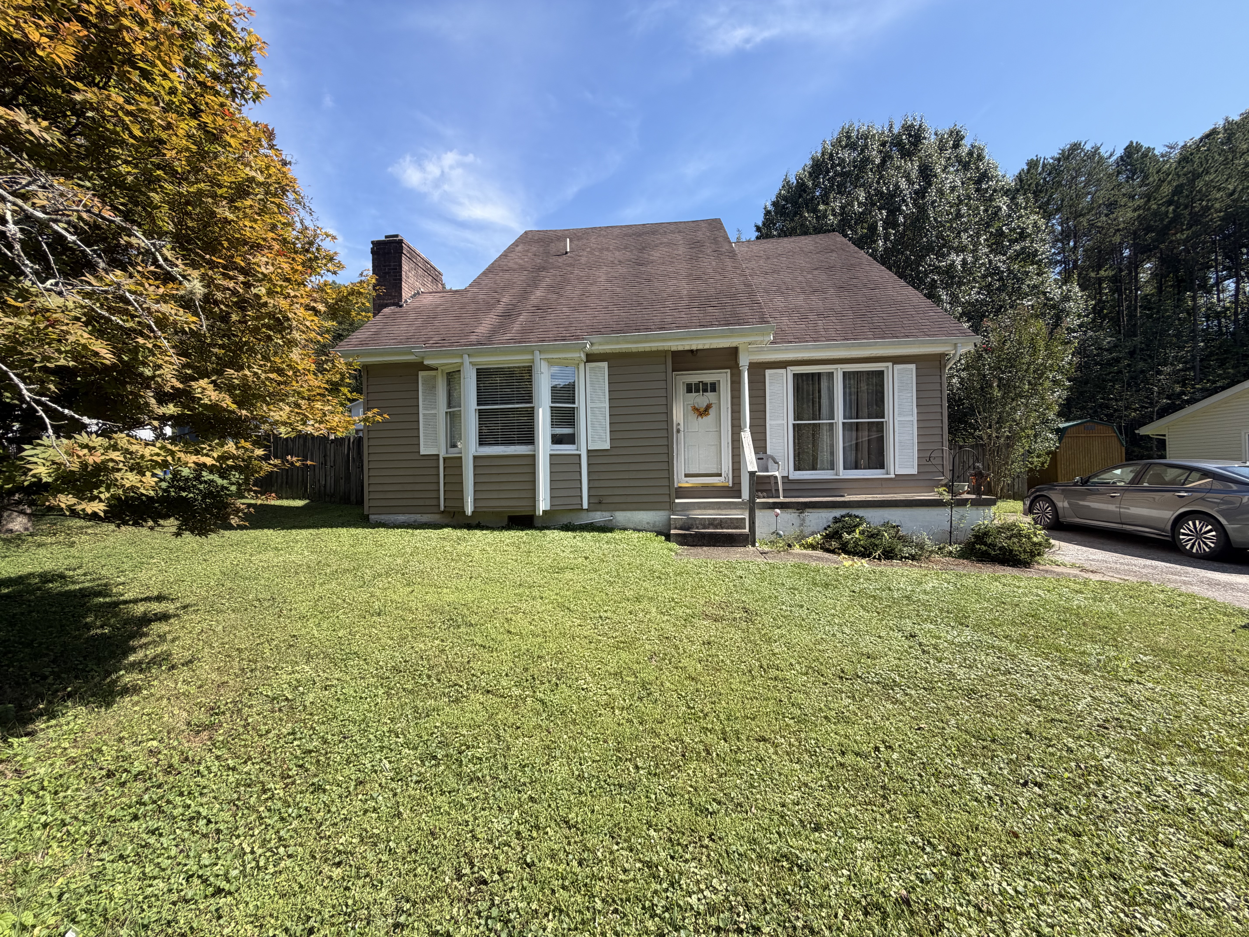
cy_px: 468
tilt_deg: +1.4
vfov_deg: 85.7
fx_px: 505
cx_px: 624
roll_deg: +1.8
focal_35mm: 14
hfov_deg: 102.1
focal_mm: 2.22
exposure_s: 1/770
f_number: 2.2
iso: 40
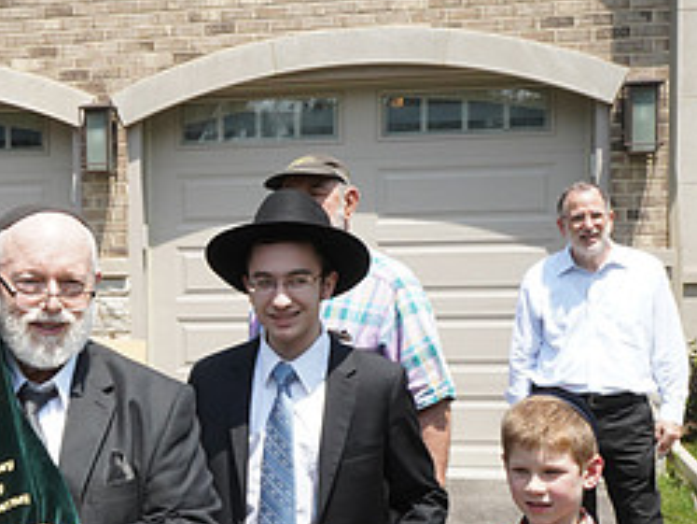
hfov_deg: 25.2
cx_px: 25
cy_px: 408
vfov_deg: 19.7
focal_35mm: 74
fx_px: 1491
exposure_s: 1/320
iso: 3200
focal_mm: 33
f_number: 25
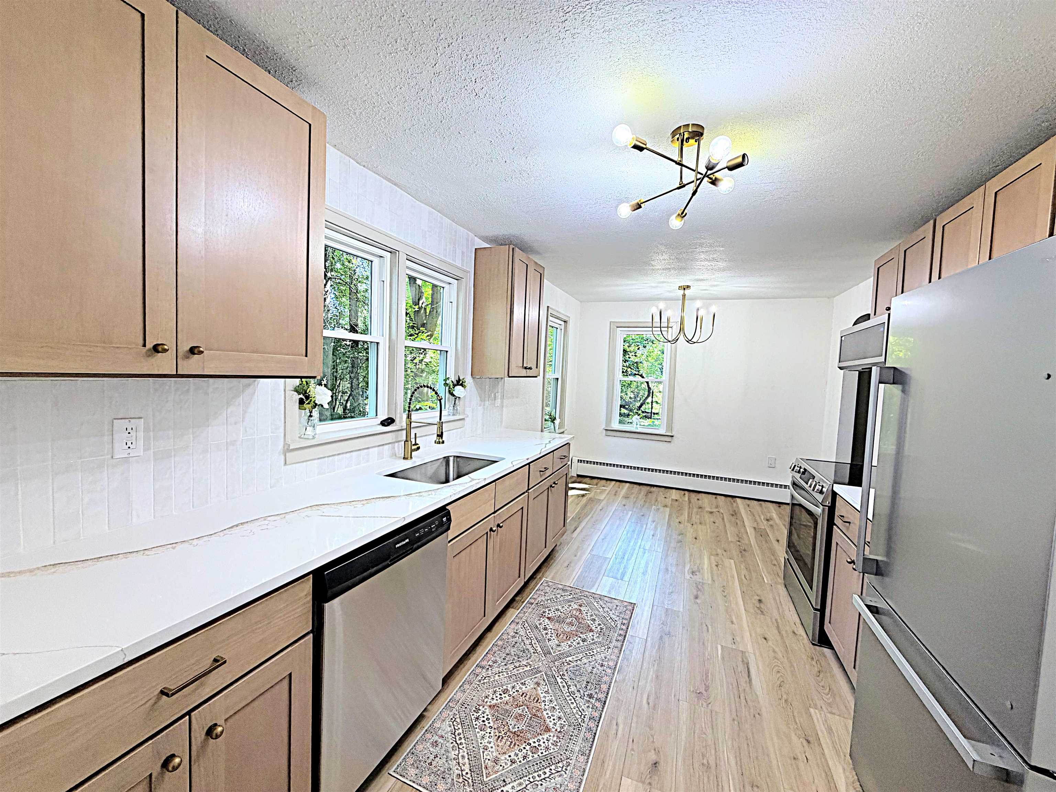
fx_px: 427
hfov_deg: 102.1
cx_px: 528
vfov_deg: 85.7
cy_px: 396
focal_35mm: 14
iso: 160
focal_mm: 2.22
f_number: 2.2
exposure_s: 1/120
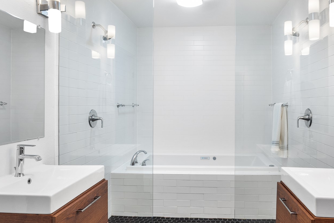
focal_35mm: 28
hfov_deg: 65.0
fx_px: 260
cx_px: 196
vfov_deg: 46.3
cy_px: 102
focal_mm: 16
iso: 250
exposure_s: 1
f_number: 10
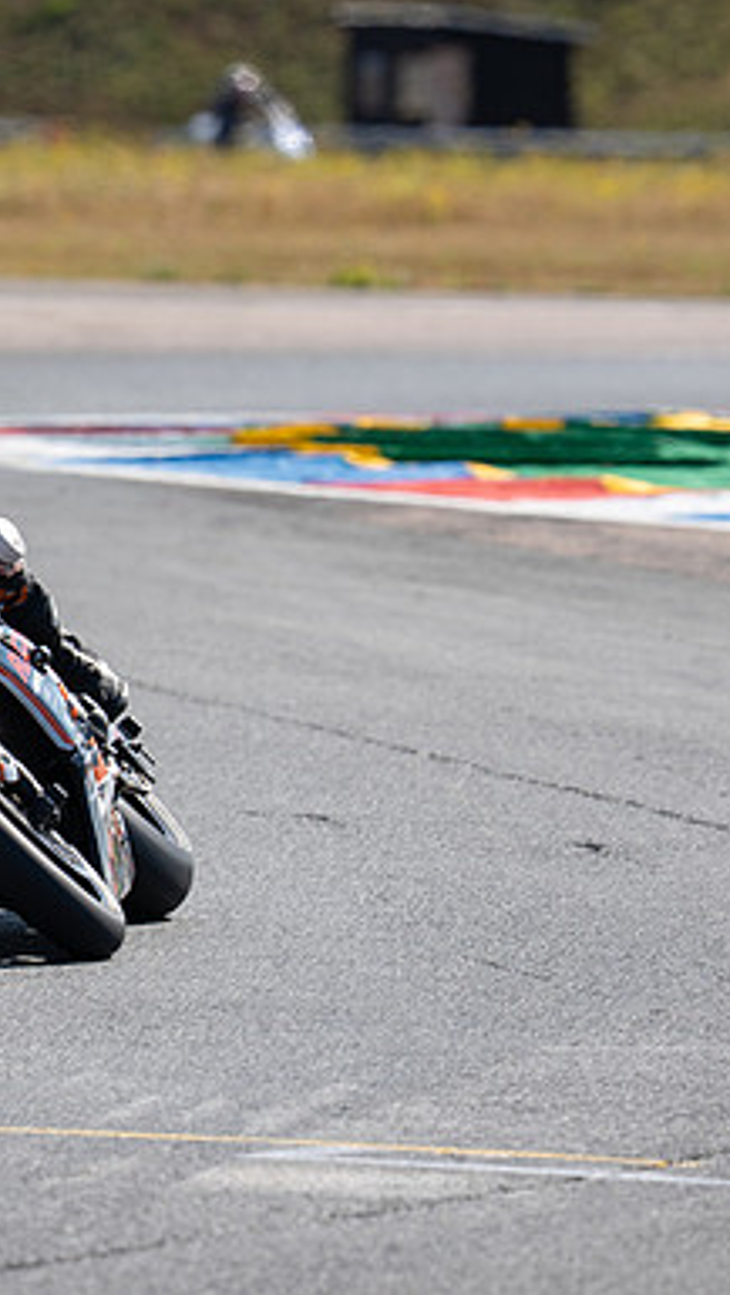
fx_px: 23639
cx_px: -94
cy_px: 632
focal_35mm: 688
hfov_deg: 1.8
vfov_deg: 3.1
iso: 100
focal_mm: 400
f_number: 5.6
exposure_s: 1/400
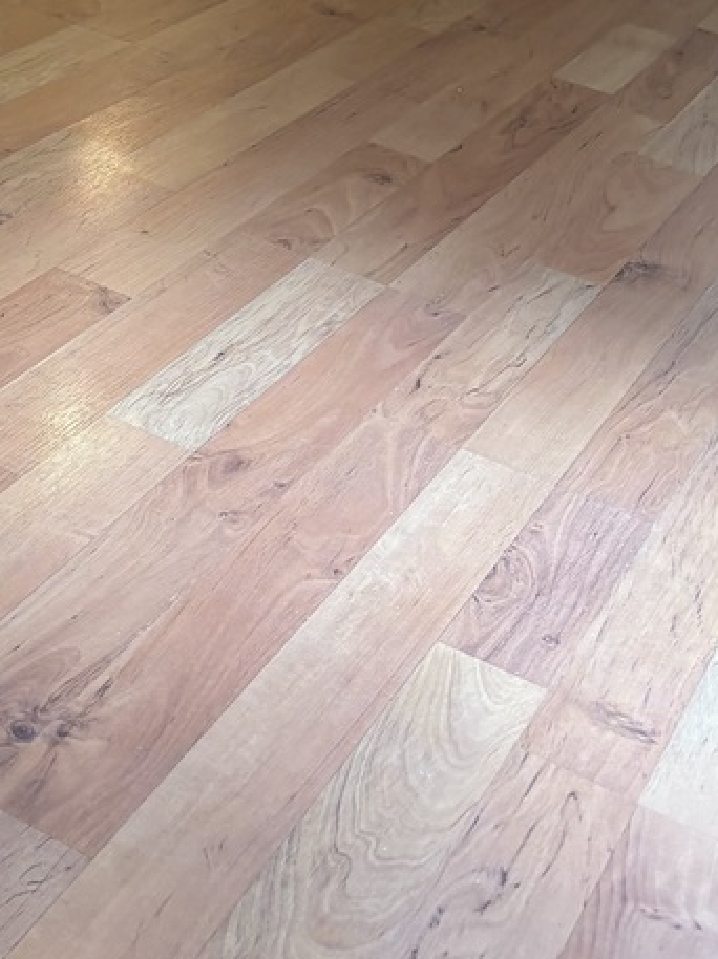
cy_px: -151
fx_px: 2271
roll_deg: -9.2
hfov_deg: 17.1
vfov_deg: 22.3
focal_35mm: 82
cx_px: -176
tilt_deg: -13.0
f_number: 1.6
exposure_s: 1/144
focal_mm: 5.96
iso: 125
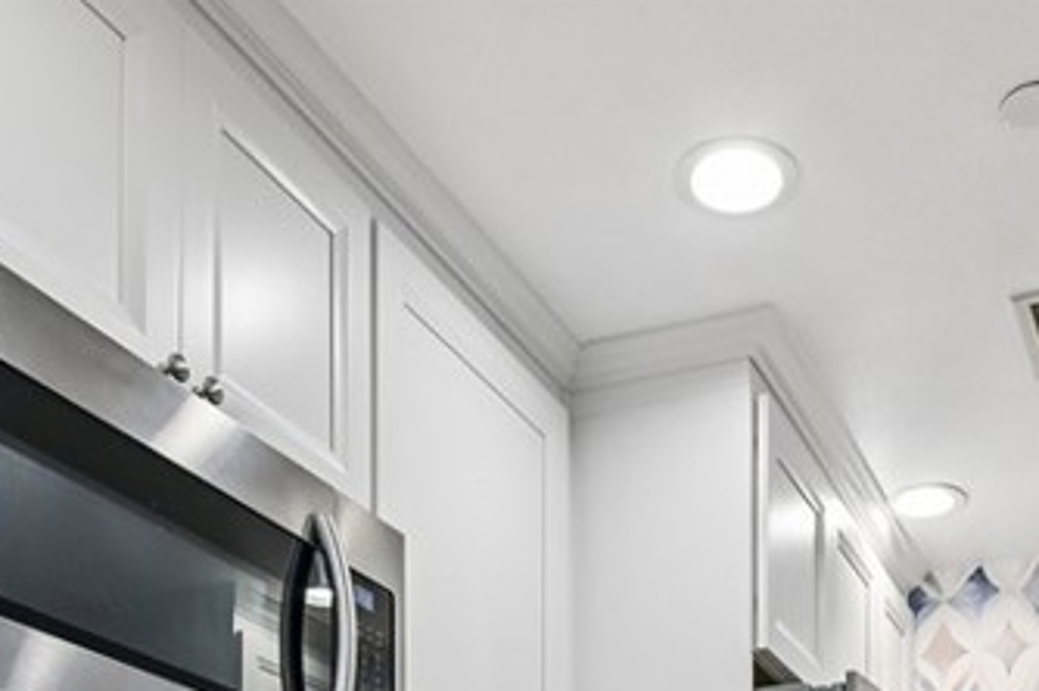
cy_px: 1043
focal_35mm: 46
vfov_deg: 23.3
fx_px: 1326
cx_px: 650
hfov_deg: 42.5
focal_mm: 15
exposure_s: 1/5
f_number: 8
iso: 250
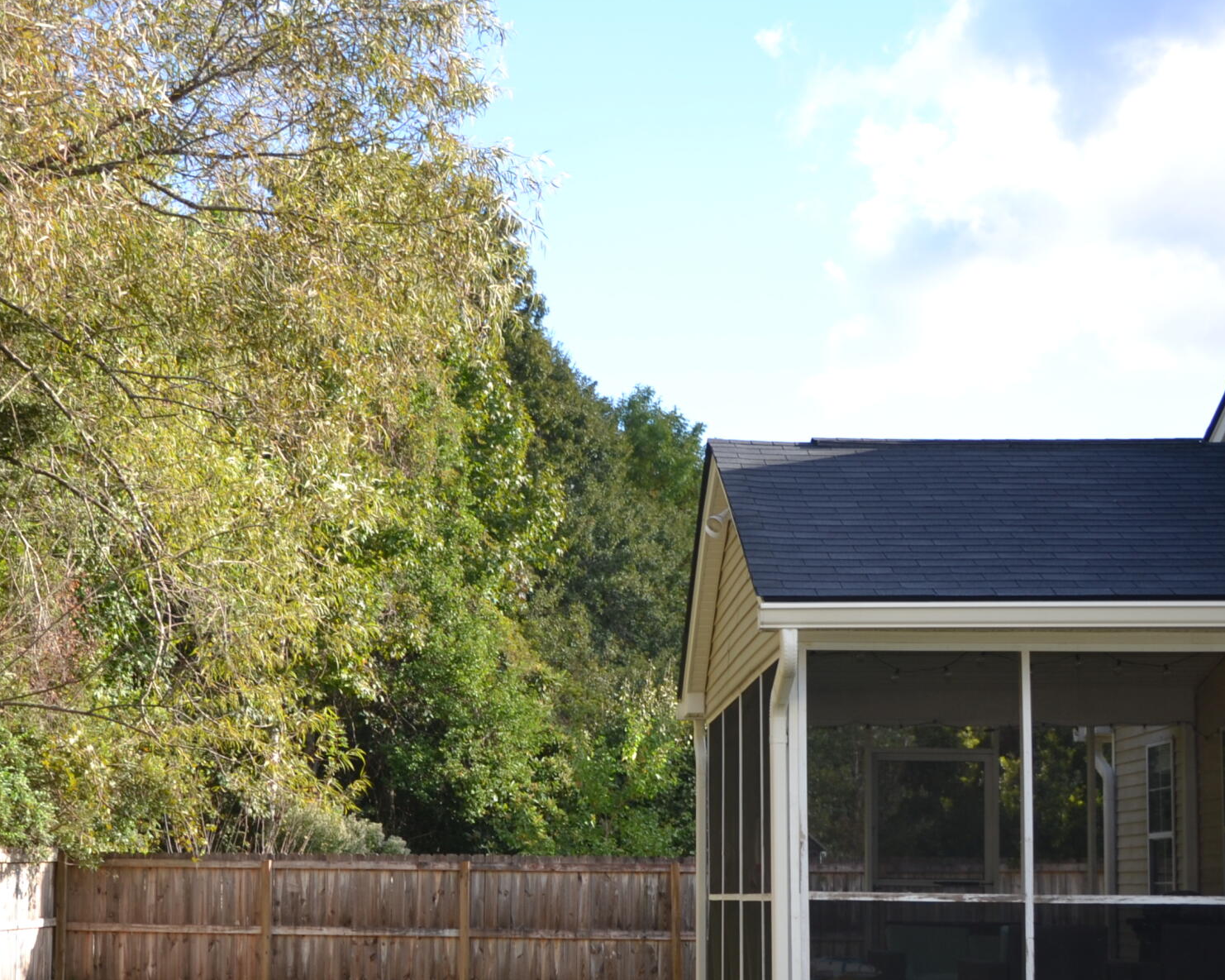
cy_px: 757
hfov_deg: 32.9
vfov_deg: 26.3
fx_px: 2066
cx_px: 486
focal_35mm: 57
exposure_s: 1/200
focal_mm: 20
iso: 100
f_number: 4
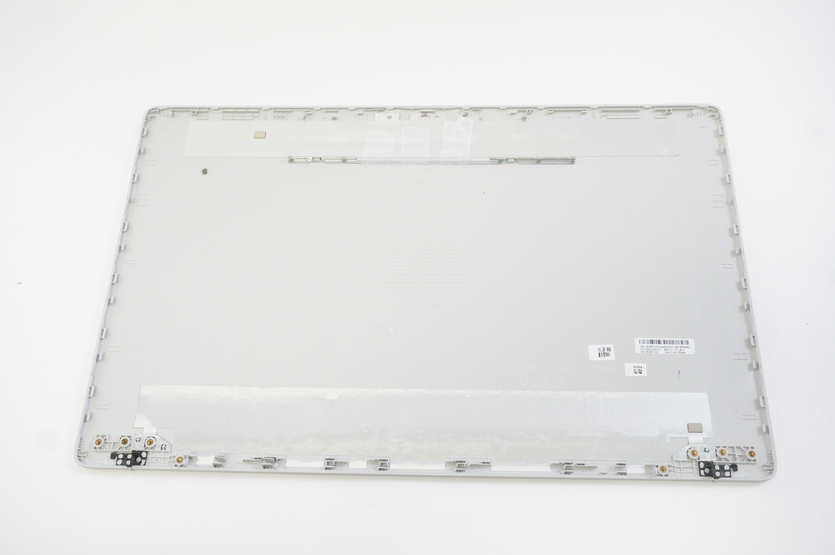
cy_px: 278
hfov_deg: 53.2
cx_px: 418
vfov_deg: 36.8
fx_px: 834
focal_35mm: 36
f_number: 6.3
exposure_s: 1/125
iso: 4000
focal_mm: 24
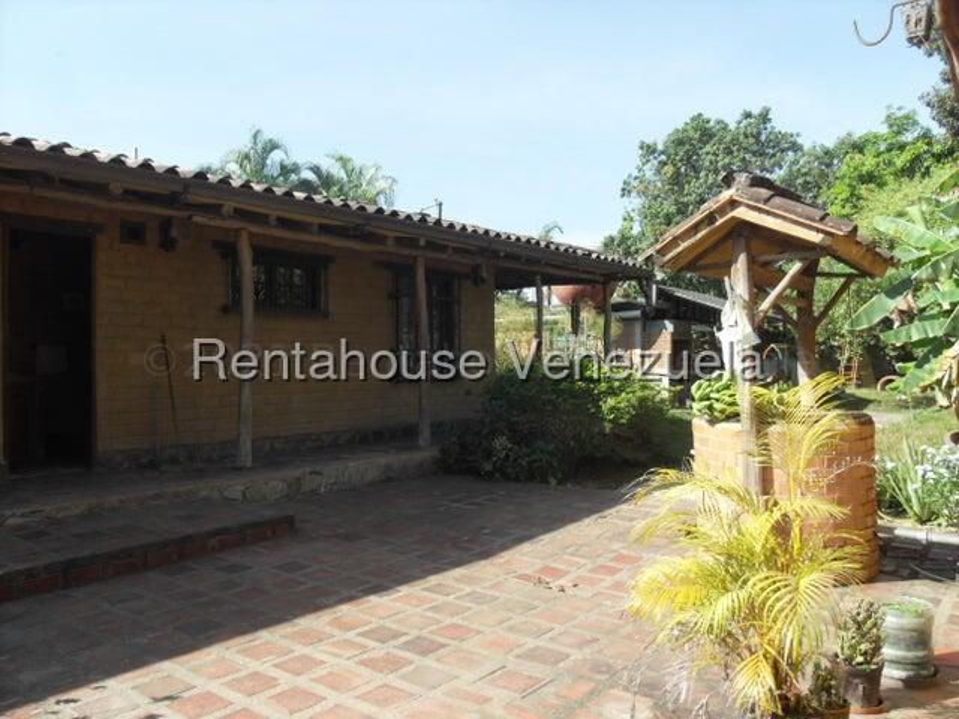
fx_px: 776
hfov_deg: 63.4
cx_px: 480
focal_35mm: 28
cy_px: 360
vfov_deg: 49.7
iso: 80
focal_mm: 6
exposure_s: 1/125
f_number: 7.1
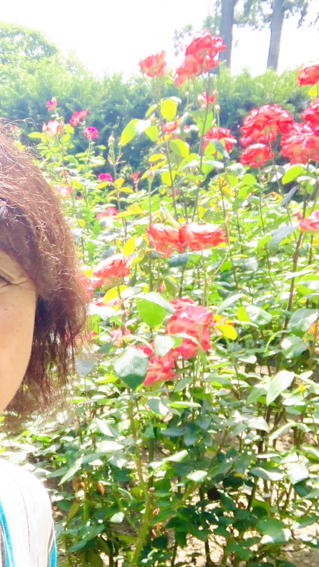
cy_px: 286
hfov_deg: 24.7
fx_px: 707
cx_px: 29
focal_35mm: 47
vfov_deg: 43.7
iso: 20
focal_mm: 2.87
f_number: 2.2
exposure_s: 1/146
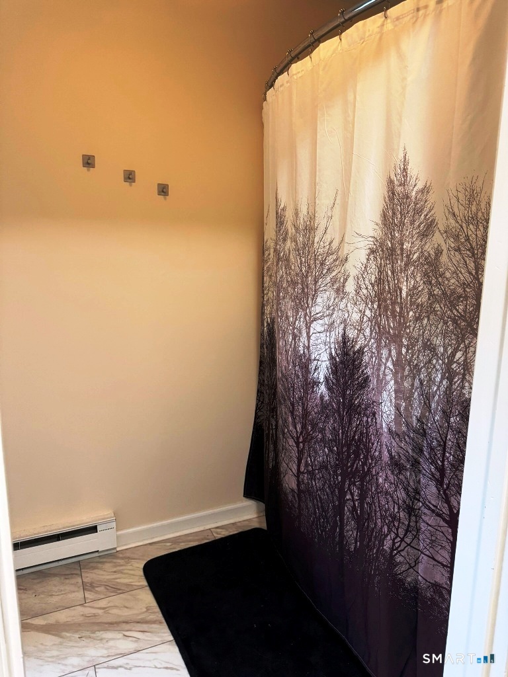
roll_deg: +0.1
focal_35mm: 24
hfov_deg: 56.8
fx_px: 470
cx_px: 254
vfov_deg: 71.6
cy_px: 338
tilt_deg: -11.8
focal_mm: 6.76
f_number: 1.78
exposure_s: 1/60
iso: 320
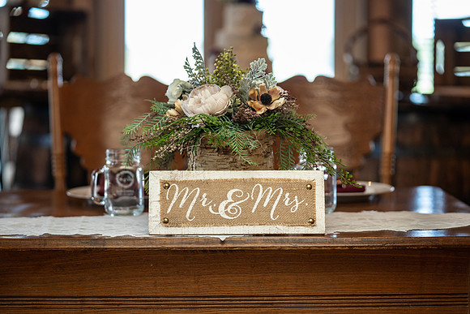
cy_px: 157
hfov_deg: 23.5
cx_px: 235
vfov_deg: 15.8
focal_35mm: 86
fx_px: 1129
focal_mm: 86
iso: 1000
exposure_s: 1/250
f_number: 2.8
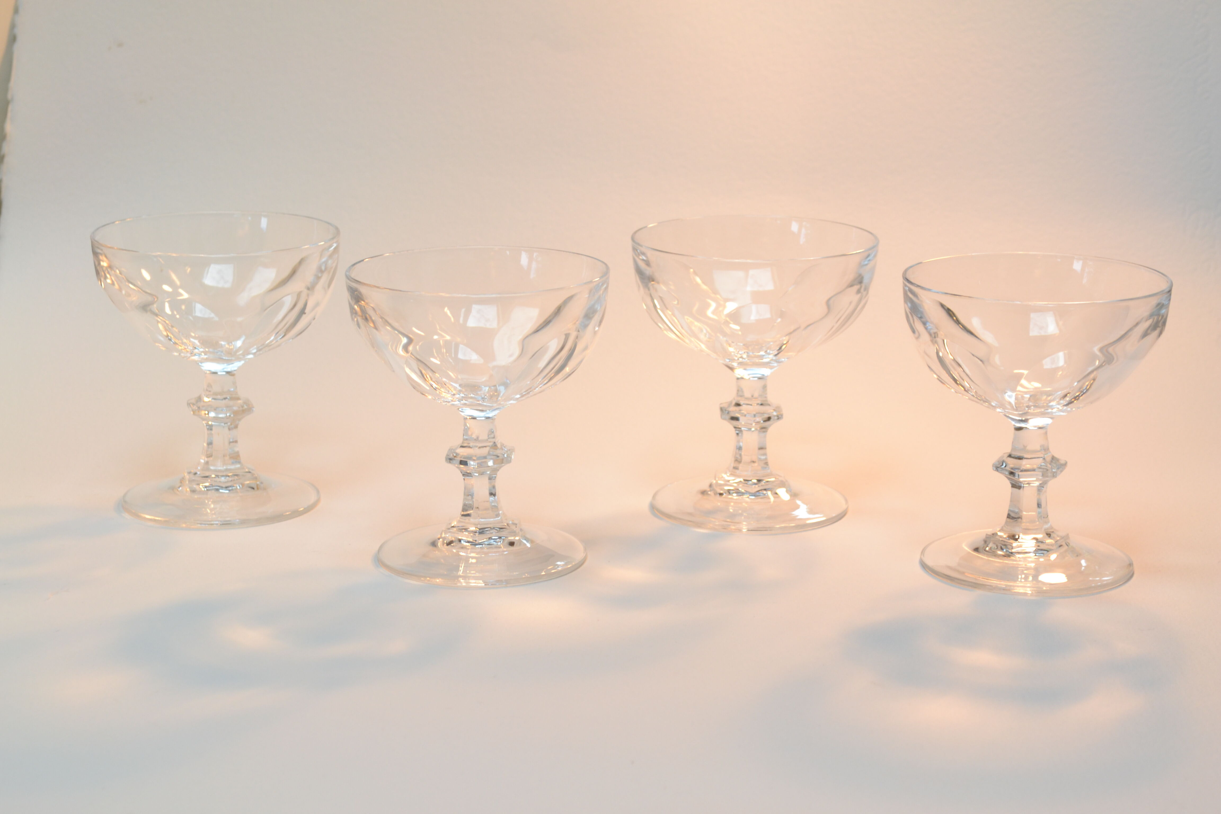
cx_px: 610
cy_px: 407
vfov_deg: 17.5
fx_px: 2645
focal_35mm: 78
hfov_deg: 26.0
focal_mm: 52
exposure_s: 1/60
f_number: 8
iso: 400
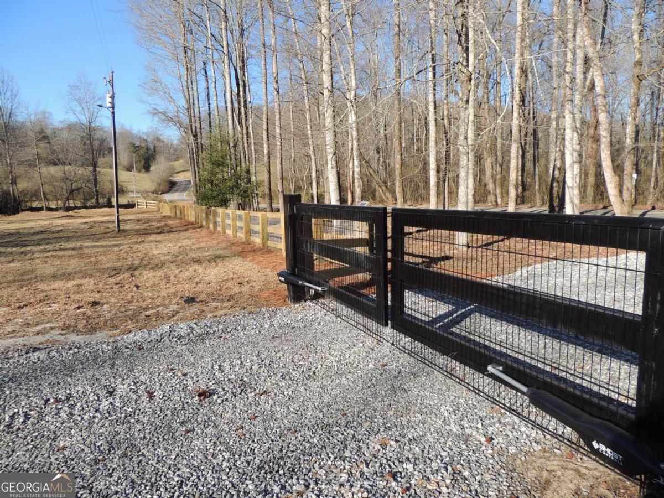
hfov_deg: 71.6
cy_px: 249
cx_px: 332
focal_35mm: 24
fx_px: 460
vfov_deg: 56.8
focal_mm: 4.3
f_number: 3
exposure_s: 1/800
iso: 100
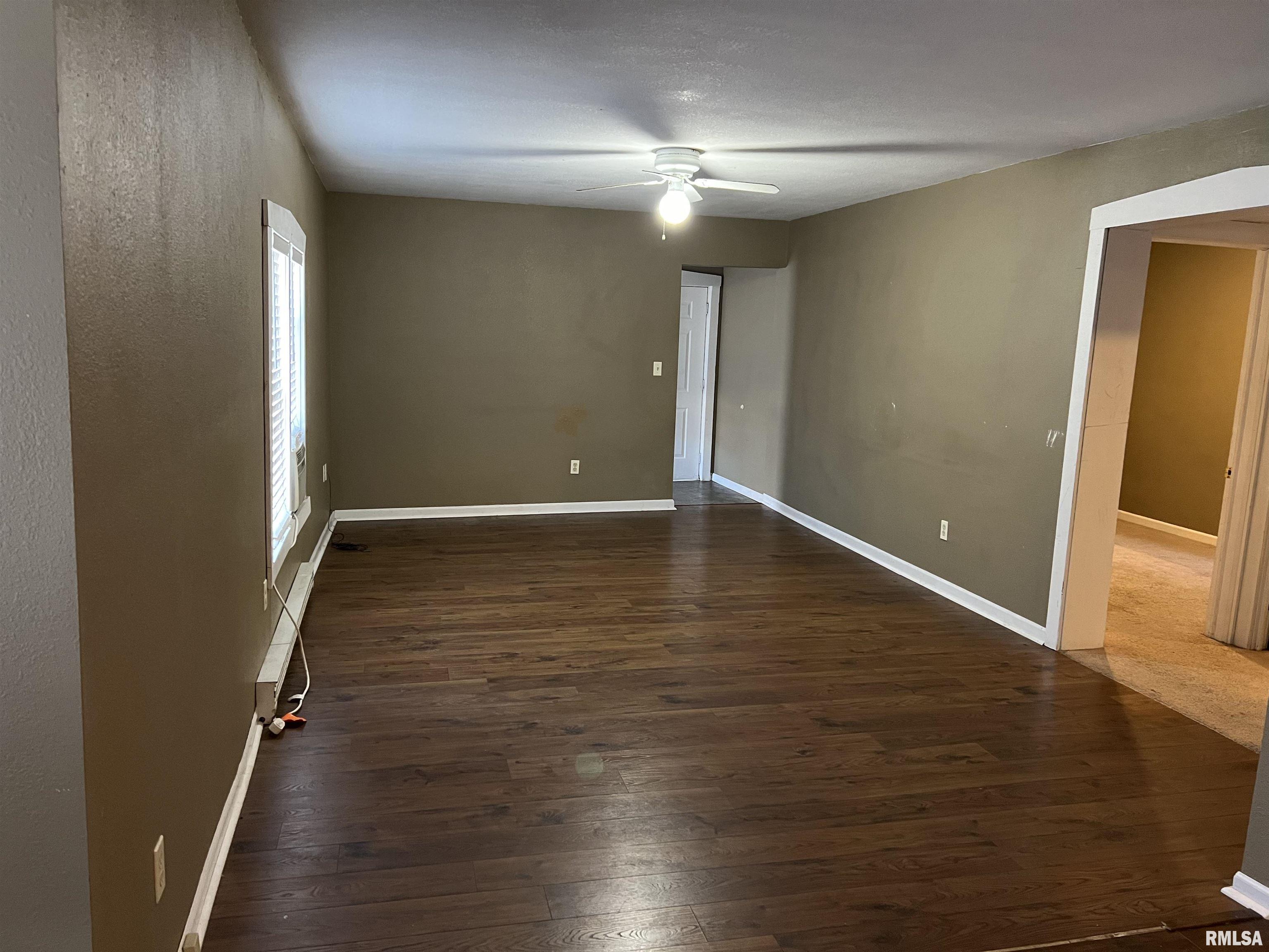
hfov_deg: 67.3
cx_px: 634
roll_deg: -1.7
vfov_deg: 53.1
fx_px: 953
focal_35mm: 26
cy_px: 476
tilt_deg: -9.4
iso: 500
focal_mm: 5.7
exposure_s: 1/44
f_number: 1.5
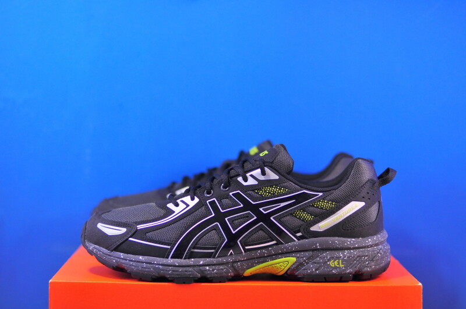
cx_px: 233
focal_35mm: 75
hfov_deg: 27.0
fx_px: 969
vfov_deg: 18.1
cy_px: 154
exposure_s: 1/320
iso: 250
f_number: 2
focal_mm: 50
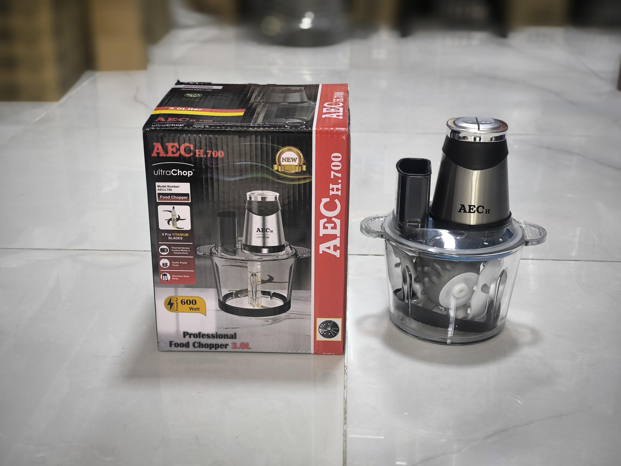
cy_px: 233
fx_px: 897
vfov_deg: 29.1
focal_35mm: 50
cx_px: 310
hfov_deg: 38.2
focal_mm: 7.1
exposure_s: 1/100
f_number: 1.9
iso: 640
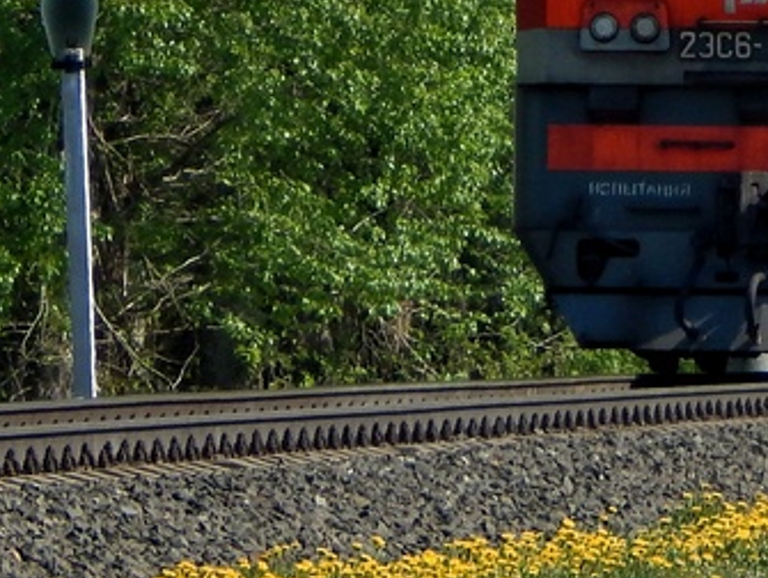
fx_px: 18590
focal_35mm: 837
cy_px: -227
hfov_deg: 2.4
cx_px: 906
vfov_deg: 1.8
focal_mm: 41.7
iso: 125
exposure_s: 1/400
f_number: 5.6
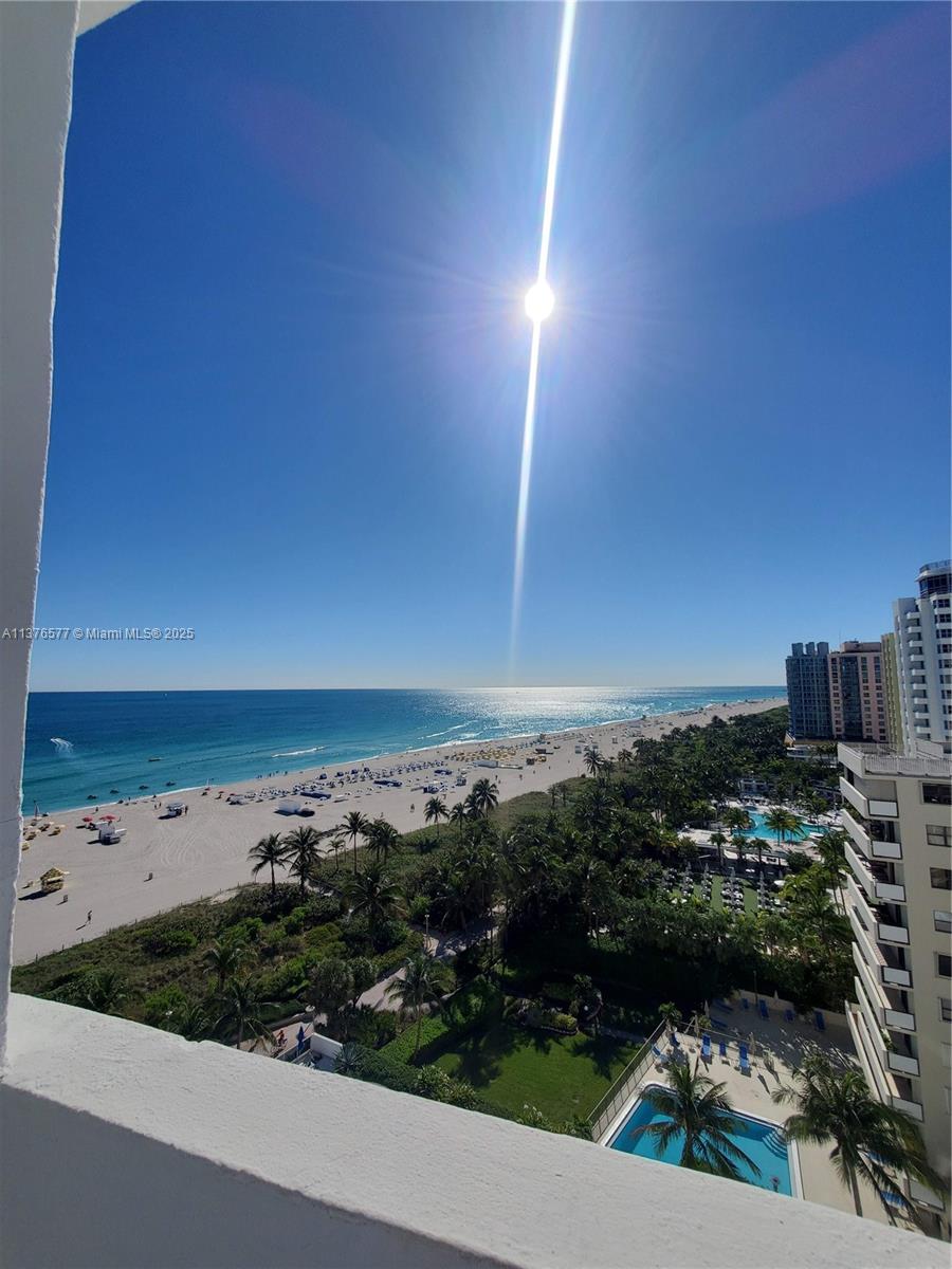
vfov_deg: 106.2
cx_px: 476
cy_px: 634
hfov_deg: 89.9
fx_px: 477
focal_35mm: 13
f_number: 2.2
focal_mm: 1.8
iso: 50
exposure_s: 1/3290
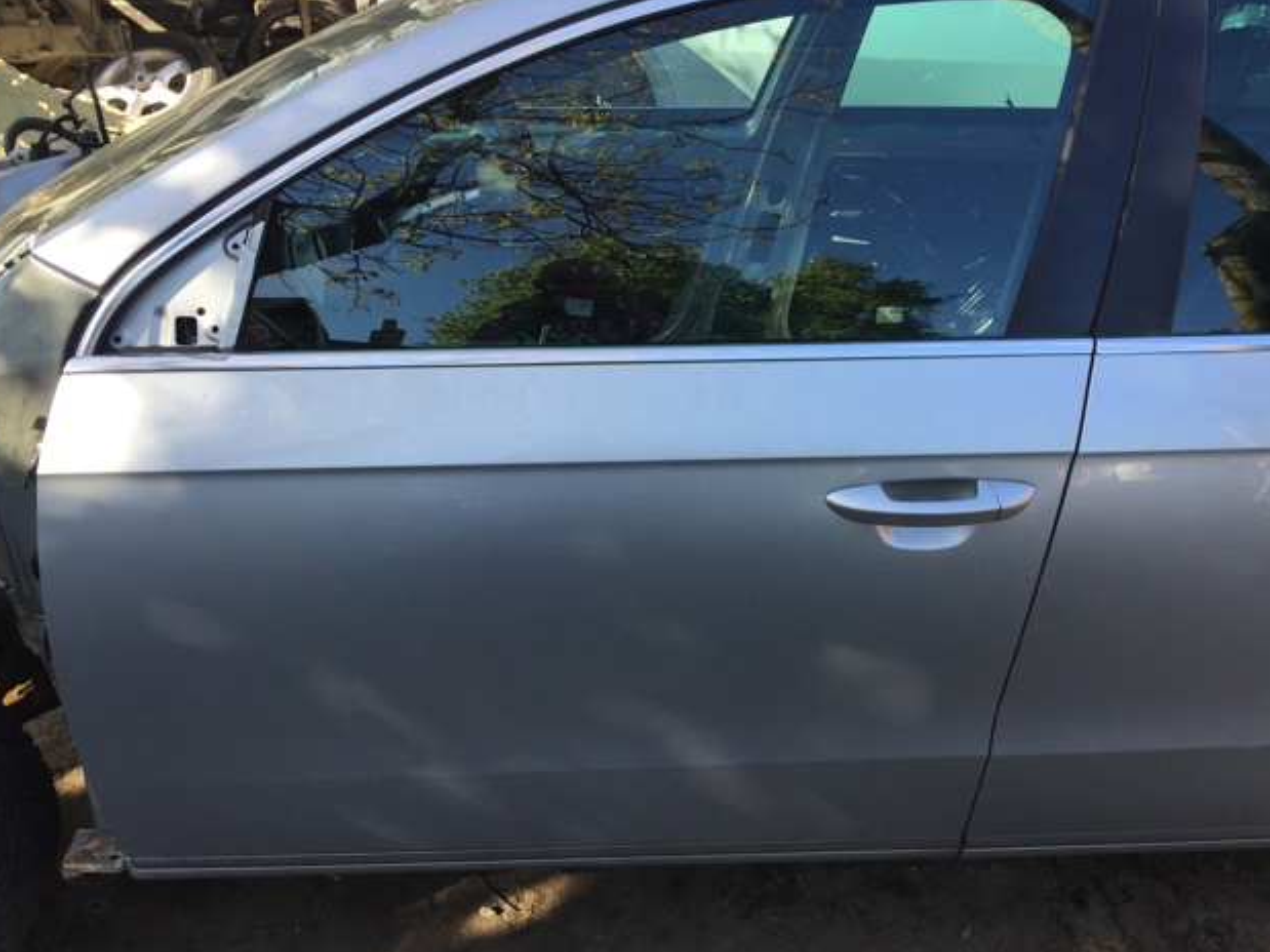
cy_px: 476
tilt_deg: -29.9
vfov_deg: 46.8
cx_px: 630
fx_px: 1100
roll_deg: -2.1
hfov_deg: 60.0
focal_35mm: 30
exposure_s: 1/344
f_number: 2.2
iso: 32
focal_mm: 4.15
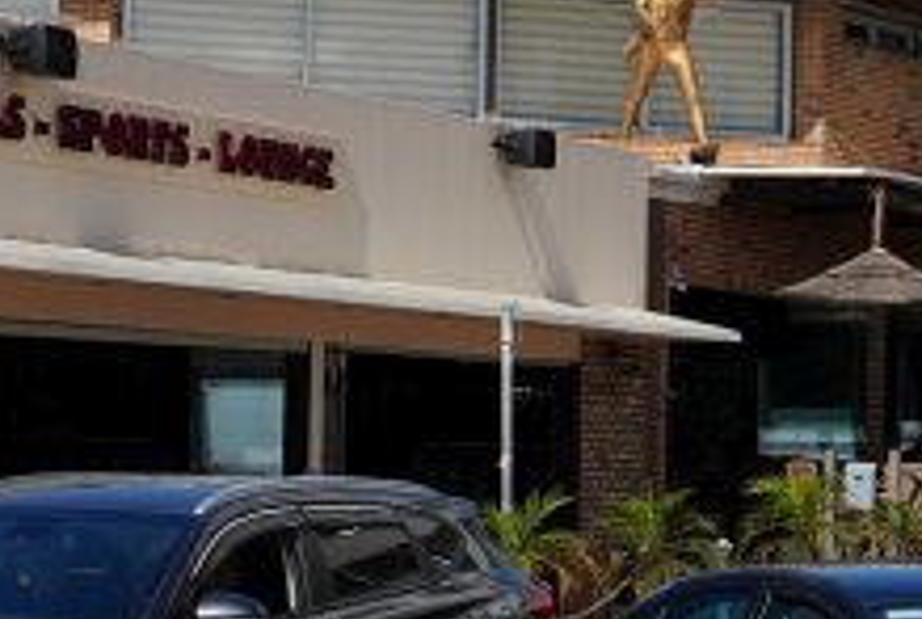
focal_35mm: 175
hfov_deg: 11.6
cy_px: 415
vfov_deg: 7.9
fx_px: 4491
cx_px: 960
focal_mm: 48
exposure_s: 1/200
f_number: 8
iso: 100
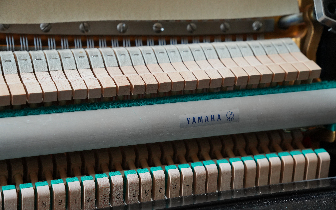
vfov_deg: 17.3
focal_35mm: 76
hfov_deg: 27.3
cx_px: 168
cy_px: 112
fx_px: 691
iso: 1000
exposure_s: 1/160
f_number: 4
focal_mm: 49
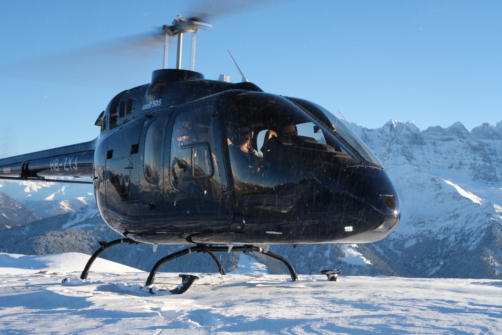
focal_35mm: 50
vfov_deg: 27.0
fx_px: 697
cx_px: 251
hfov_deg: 39.6
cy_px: 168
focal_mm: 33
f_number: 13
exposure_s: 1/75
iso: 160
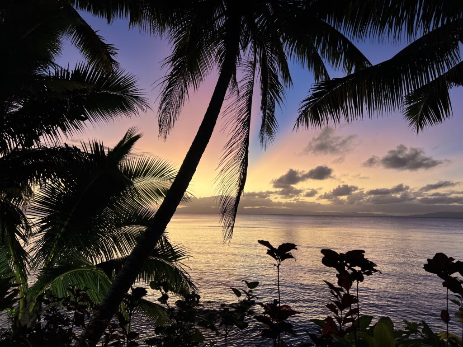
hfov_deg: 67.3
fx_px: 348
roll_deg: -0.5
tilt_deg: +9.1
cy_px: 174
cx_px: 232
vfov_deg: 53.1
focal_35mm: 26
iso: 50
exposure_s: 1/121
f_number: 1.5
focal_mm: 5.7
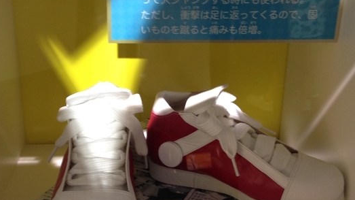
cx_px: 154
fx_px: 518
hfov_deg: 37.8
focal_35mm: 55
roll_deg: +0.5
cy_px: 102
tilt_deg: -20.8
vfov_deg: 21.8
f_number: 2.4
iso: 100
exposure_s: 1/20
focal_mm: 4.12
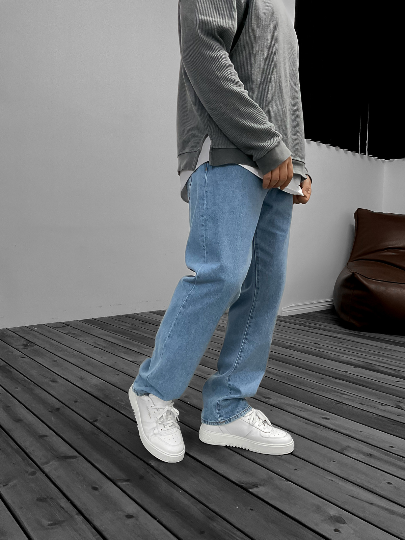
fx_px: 452
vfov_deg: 61.7
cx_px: 202
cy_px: 270
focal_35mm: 29
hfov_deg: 48.2
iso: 100
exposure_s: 1/60
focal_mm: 3
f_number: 1.8
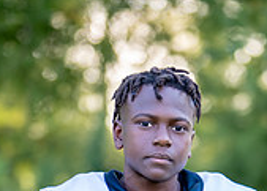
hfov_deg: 9.2
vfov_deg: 6.5
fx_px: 1654
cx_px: 192
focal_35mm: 218
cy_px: 283
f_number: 1.2
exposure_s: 1/1000
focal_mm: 50
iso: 160
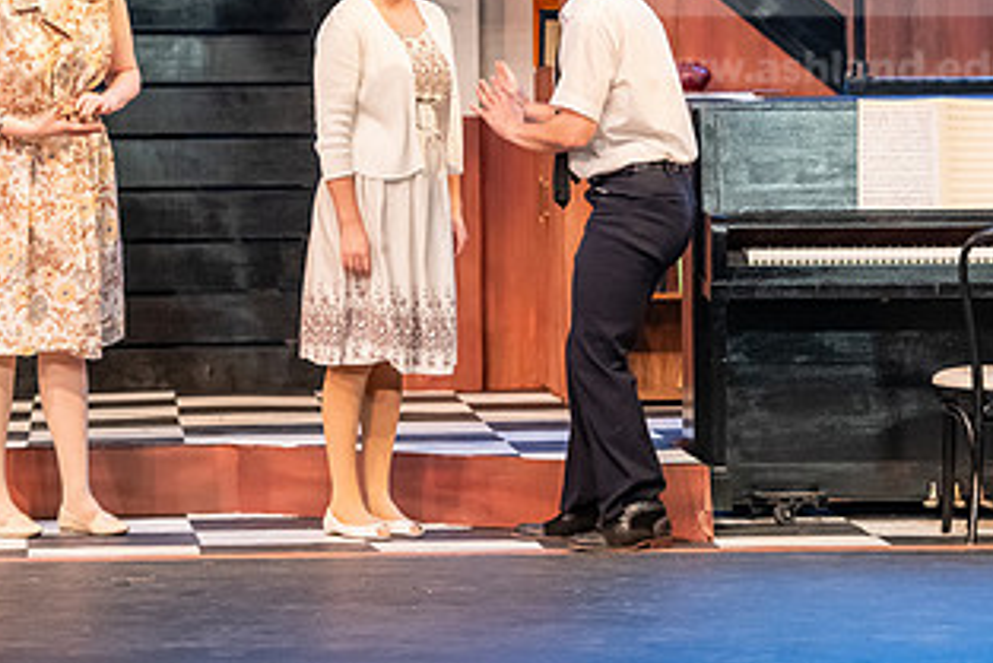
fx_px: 5933
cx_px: 492
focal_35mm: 215
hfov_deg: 9.6
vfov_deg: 6.4
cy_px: 135
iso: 2500
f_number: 3.2
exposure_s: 1/200
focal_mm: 116
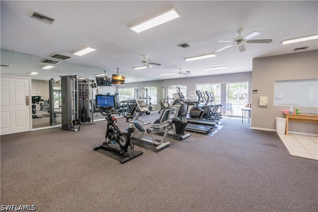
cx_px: 159
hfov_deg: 104.3
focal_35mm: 14
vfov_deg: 81.1
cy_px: 106
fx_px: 124
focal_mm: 14
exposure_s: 1/100
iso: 200
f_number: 5.6
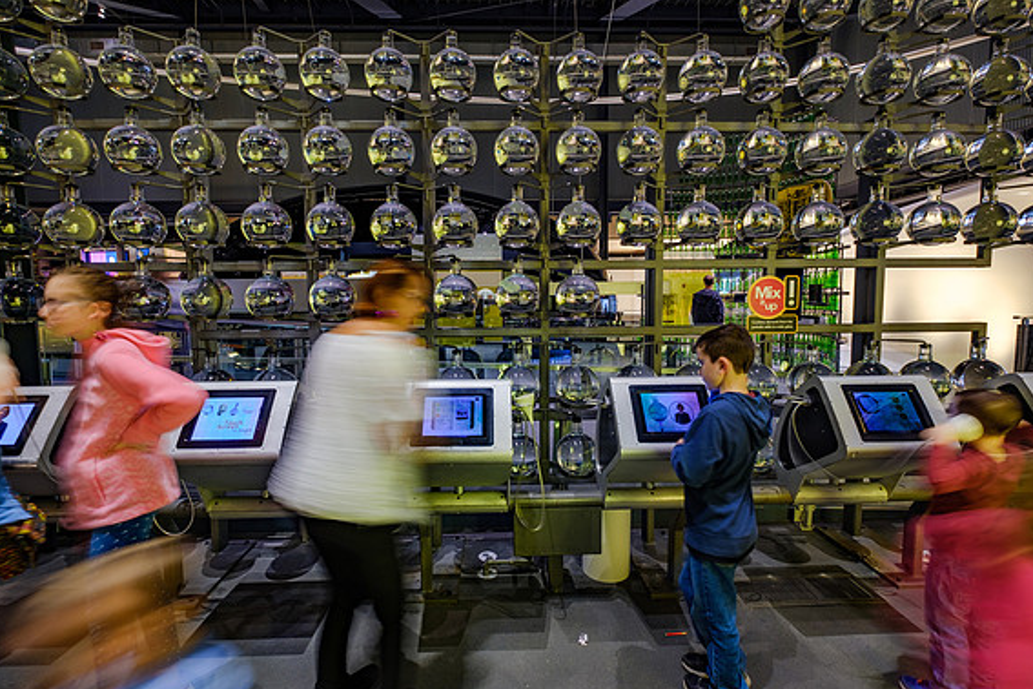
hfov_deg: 96.7
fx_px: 459
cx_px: 511
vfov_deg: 73.7
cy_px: 334
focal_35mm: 16
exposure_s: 1/2
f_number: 4
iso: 250
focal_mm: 10
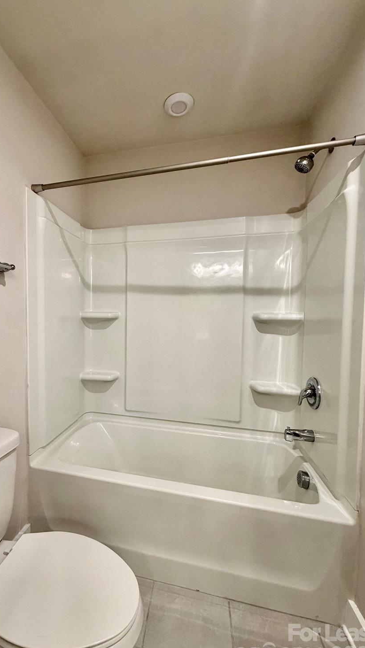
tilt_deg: -3.5
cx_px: 129
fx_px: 275
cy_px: 333
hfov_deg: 65.7
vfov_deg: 99.3
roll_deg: -0.1
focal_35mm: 16
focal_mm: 2.22
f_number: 2.2
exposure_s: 1/120
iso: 250
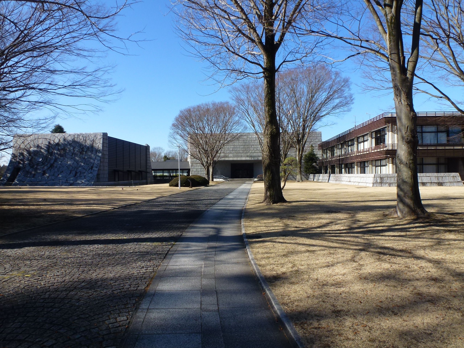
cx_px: 232
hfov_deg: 71.6
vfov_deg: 56.8
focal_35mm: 24
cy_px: 174
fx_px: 322
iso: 100
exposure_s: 1/500
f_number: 4
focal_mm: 4.3
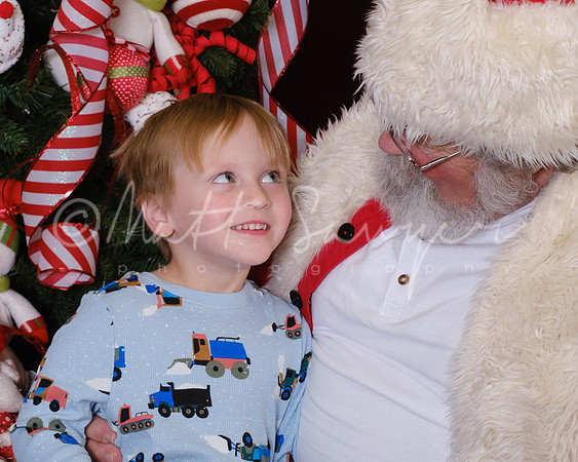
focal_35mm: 112
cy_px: 231
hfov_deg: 17.0
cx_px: 105
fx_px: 1919
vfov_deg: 13.7
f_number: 6.4
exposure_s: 1/125
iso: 400
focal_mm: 31.1
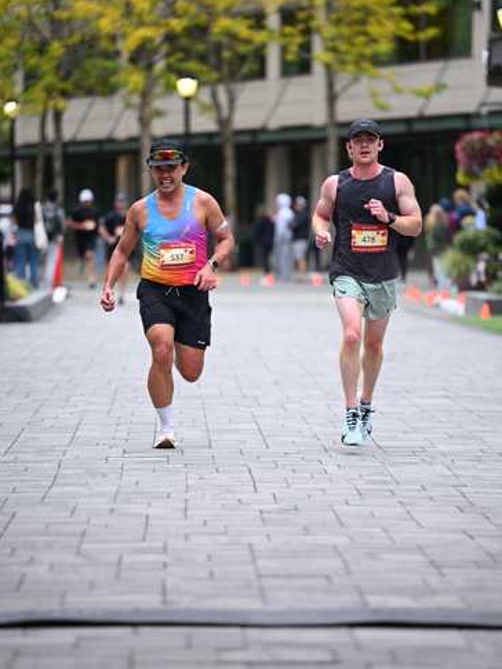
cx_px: 250
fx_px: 3266
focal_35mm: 169
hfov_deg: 8.8
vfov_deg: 11.7
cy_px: 323
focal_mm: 155
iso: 1250
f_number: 2.8
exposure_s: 1/2500
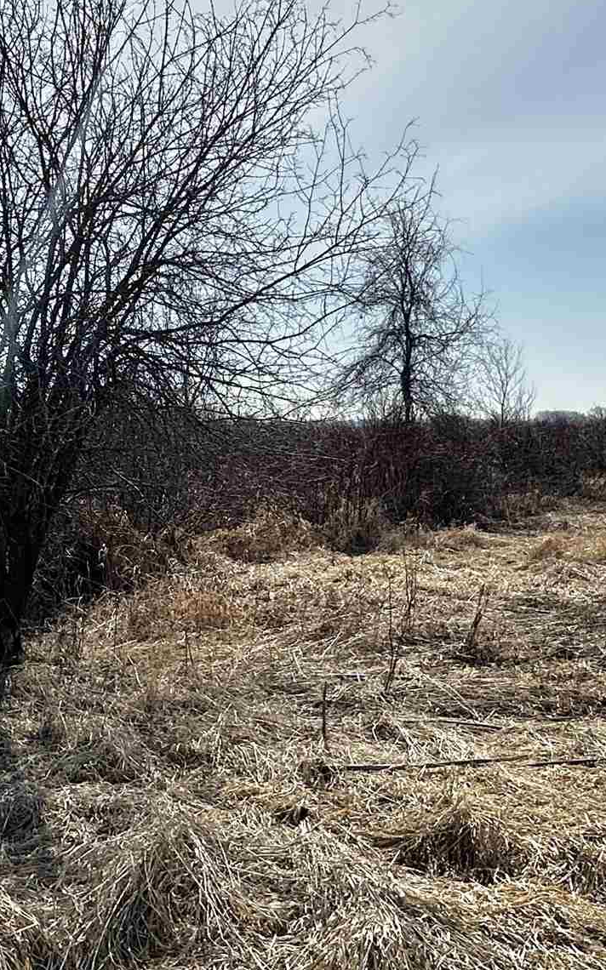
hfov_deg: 31.3
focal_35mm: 40
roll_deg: +0.2
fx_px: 1058
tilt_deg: +0.2
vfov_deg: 49.2
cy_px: 442
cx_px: 134
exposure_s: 1/4132
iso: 50
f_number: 2.2
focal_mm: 2.22
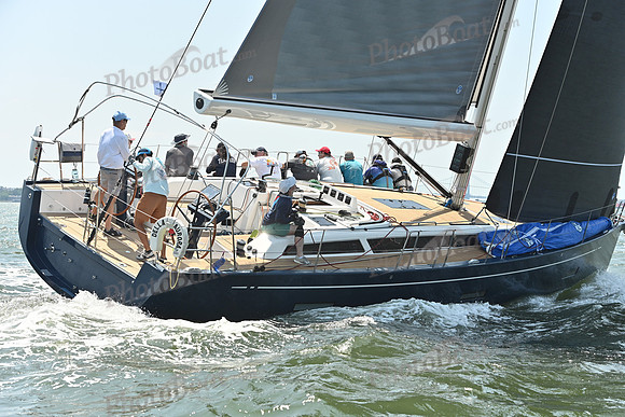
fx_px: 1216
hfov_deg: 28.8
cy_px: 208
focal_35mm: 70
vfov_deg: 19.5
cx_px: 312
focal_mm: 70
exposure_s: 1/1250
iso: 320
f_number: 6.3
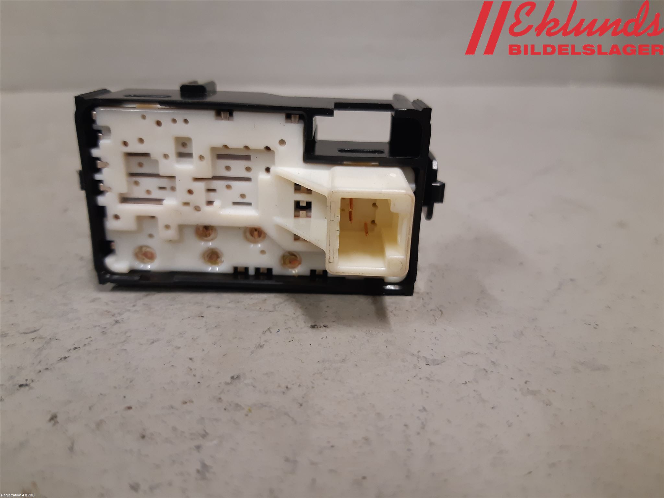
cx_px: 332
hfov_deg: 67.3
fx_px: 499
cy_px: 249
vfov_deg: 53.1
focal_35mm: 26
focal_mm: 3.93
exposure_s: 1/50
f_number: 1.7
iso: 160
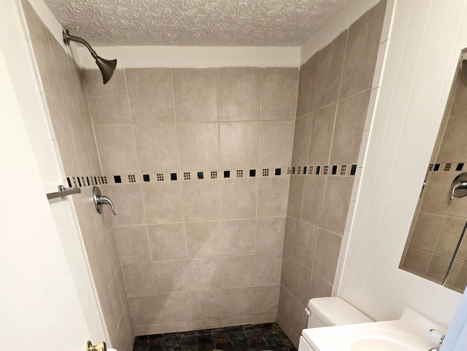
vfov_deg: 57.5
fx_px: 256
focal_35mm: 19
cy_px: 325
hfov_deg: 84.5
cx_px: 213
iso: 125
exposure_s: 1/60.2
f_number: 2.2
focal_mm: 2.2
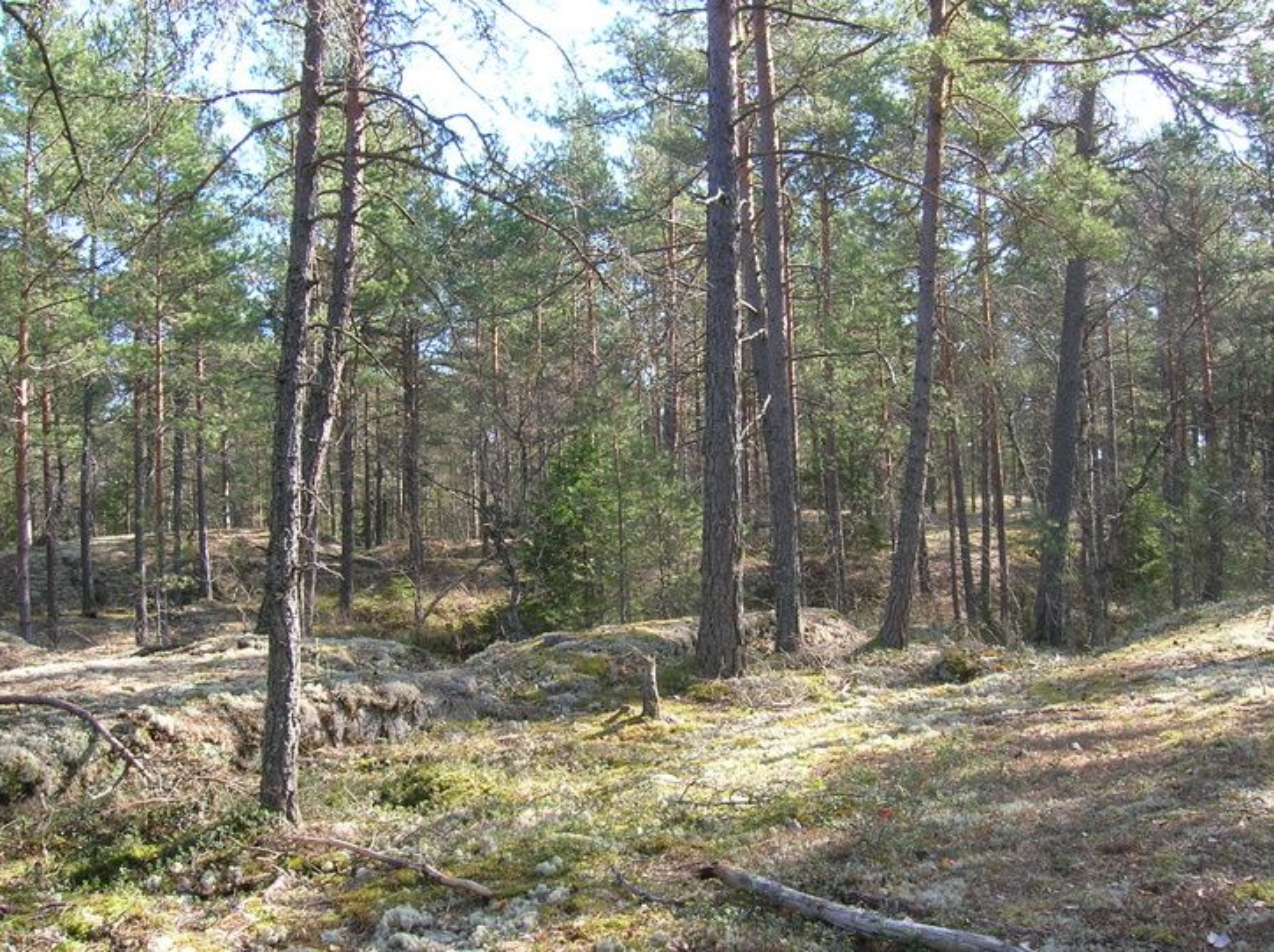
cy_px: 476
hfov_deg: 54.0
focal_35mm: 34
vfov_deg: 41.7
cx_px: 637
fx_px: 1250
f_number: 4.9
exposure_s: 1/33.2
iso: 50
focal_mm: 5.7
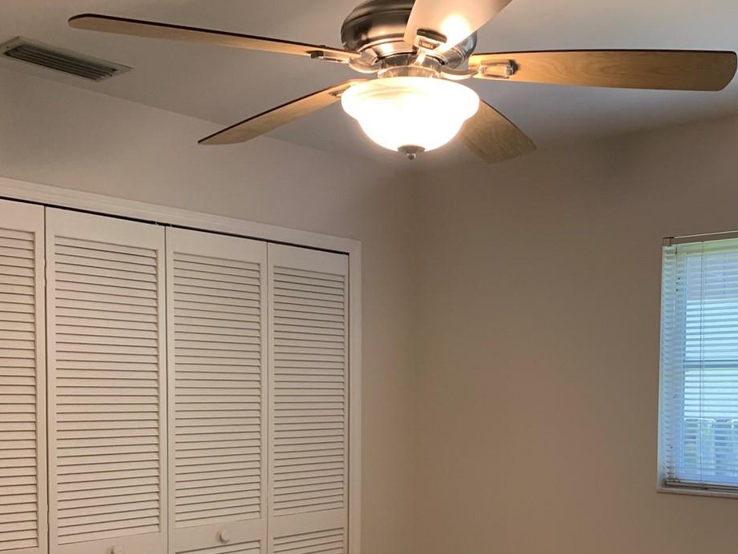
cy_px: 417
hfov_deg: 41.8
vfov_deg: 31.6
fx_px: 959
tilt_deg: -1.2
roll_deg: -0.5
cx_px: 462
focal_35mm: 45
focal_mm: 4.25
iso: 64
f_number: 1.8
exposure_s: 1/60
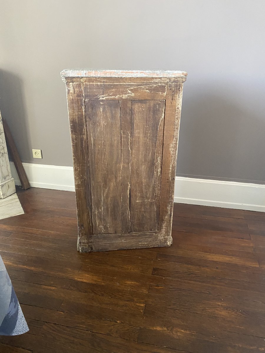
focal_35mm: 26
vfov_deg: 67.3
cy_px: 176
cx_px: 132
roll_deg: -0.6
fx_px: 265
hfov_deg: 53.1
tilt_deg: -22.0
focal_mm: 4.25
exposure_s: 1/60
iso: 400
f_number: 1.8
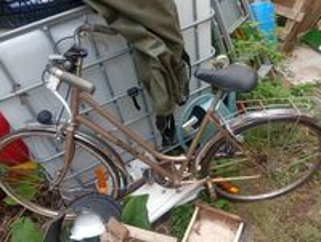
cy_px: 121
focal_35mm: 26
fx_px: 242
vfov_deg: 53.2
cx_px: 160
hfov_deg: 67.2
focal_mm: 3.96
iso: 103
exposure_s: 1/50
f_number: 1.8
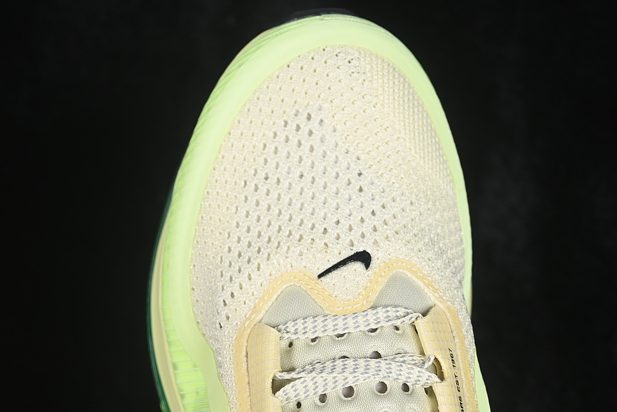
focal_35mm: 84
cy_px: 218
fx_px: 1440
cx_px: 325
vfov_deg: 16.3
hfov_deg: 24.2
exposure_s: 1/80
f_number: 7.1
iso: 160
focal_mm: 50
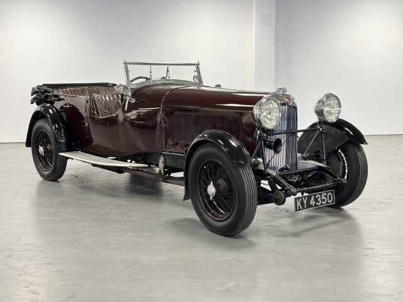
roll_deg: +0.5
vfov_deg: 30.3
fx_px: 559
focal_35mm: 48
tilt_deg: -8.9
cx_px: 202
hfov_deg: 39.7
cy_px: 151
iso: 125
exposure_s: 1/60
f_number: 1.78
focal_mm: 6.86
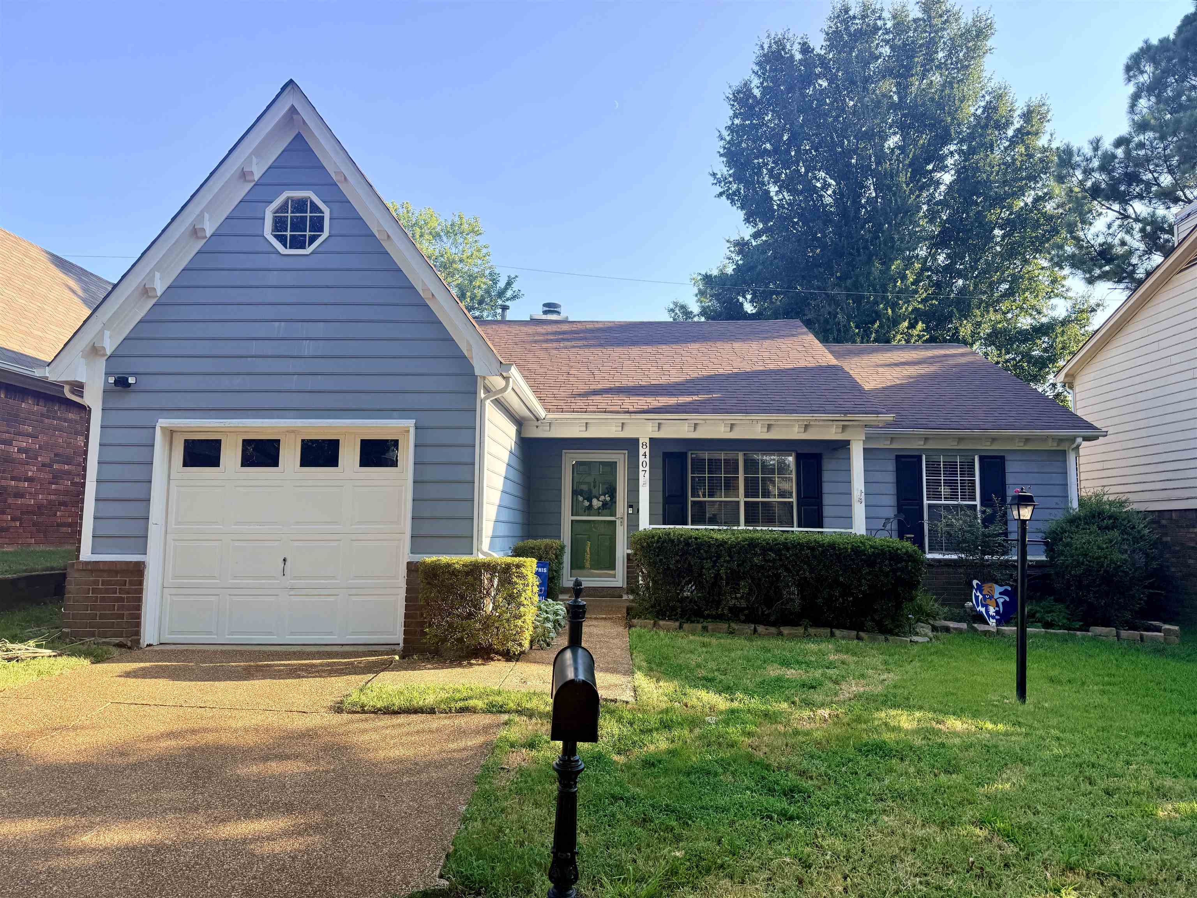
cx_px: 598
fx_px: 830
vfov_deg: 56.8
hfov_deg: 71.6
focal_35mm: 24
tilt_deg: +7.4
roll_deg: -0.8
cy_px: 449
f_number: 1.78
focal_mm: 6.76
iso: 100
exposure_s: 1/1122
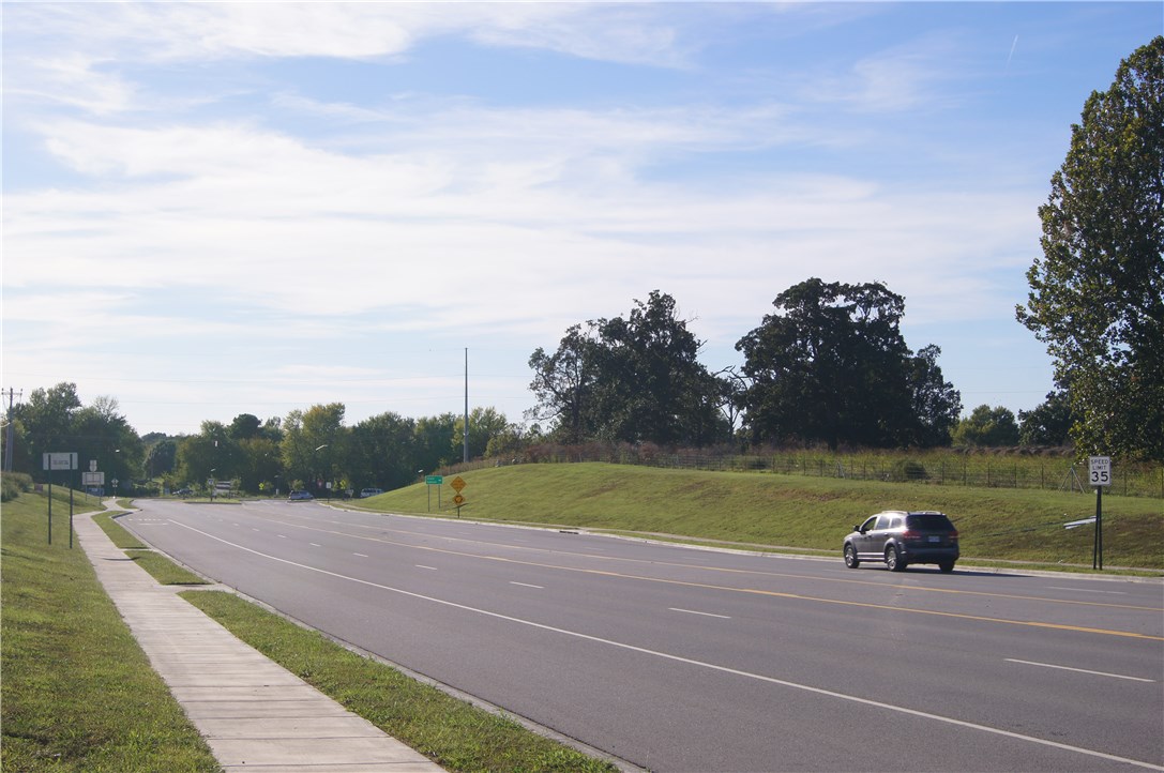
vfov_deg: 25.7
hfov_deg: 37.9
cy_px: 386
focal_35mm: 52
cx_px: 582
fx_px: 1695
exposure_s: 1/160
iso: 100
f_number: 13
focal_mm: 35
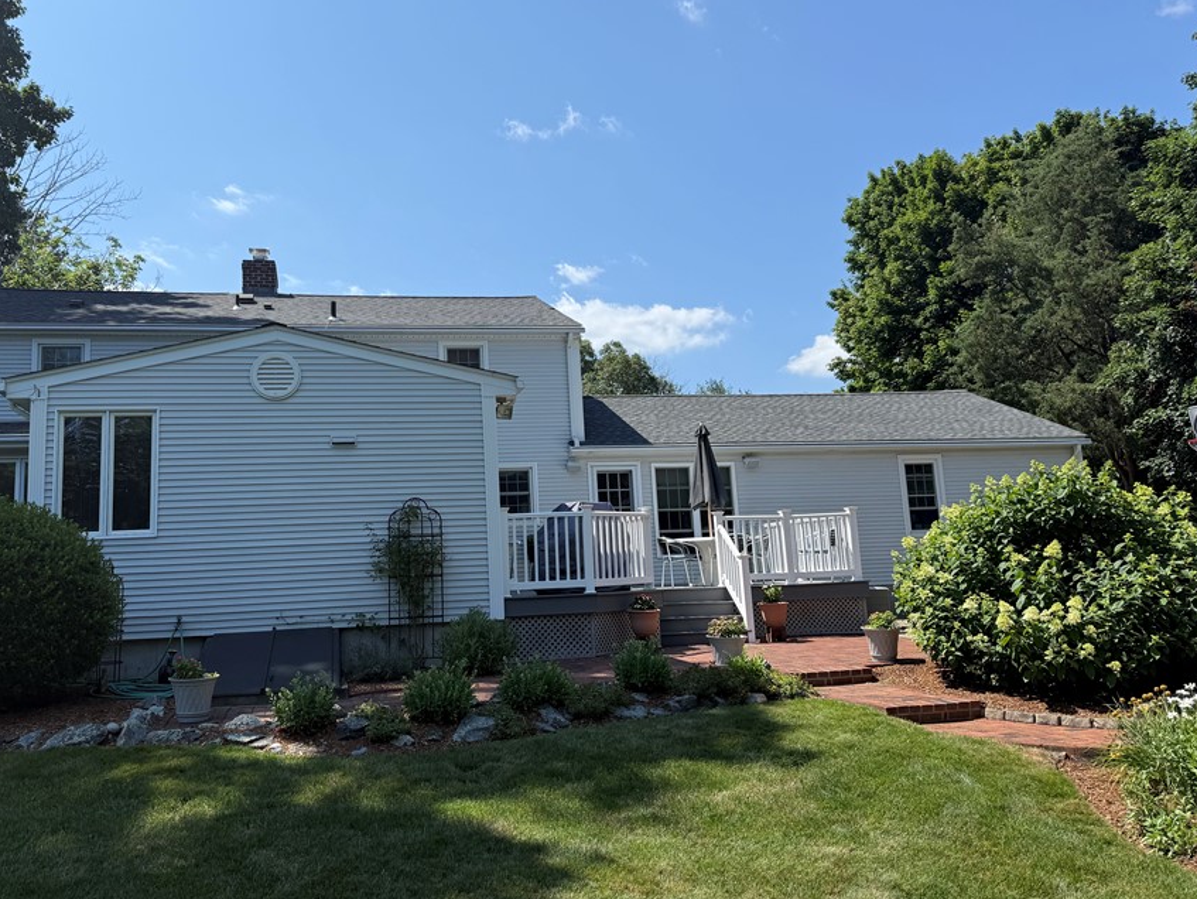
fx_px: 1003
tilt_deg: +10.4
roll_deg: +2.6
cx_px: 516
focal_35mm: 29
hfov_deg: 61.4
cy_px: 401
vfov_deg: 48.2
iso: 80
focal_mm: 6.76
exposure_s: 1/4167
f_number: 1.78
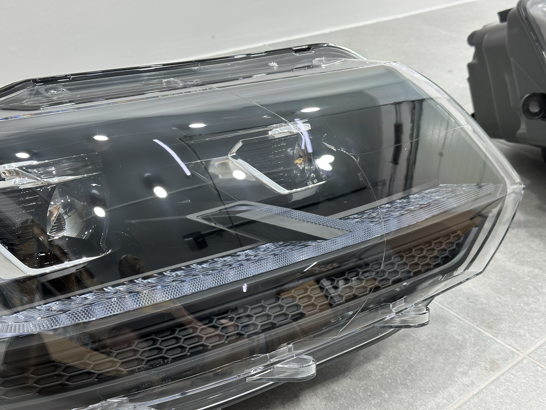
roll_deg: -5.0
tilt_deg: -28.9
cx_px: 273
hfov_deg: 39.7
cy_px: 205
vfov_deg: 30.3
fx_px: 757
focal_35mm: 48
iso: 100
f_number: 1.78
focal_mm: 6.86
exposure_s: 1/100
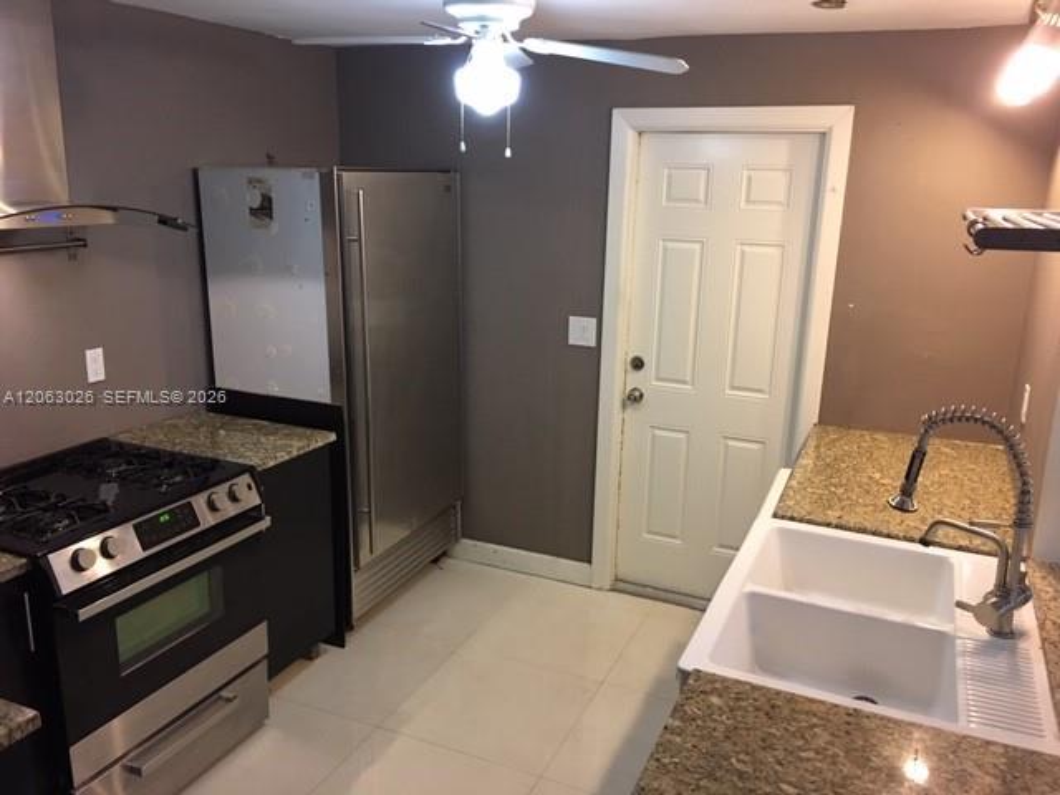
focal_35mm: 29
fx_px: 888
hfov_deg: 61.7
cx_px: 530
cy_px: 398
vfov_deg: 48.2
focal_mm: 4.15
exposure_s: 1/15
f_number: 2.2
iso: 100
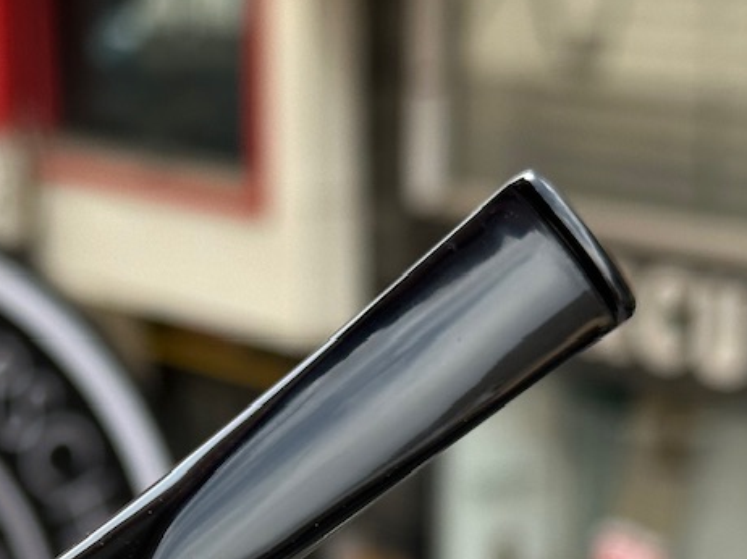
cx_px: 15
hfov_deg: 14.6
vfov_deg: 10.9
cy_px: 662
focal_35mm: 133
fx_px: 2869
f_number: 1.78
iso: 64
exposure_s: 1/1171
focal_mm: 6.86
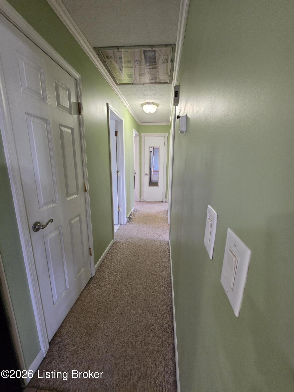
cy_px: 196
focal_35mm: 13
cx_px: 147
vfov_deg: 106.2
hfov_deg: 89.9
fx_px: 147
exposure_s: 1/60
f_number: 1.9
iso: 320
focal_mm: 2.2
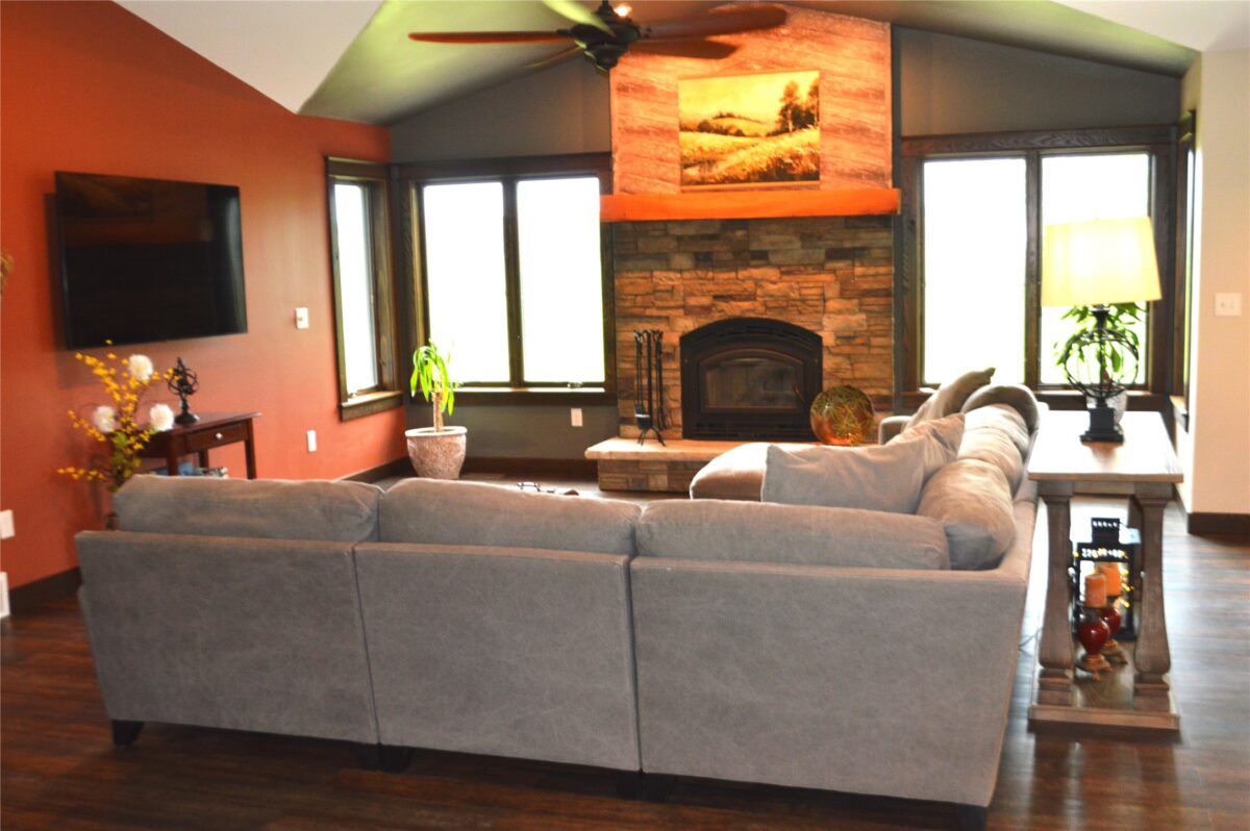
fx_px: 1249
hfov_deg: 53.2
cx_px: 625
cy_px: 416
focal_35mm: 36
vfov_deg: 36.8
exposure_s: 1/60
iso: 800
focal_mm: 24
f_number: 4
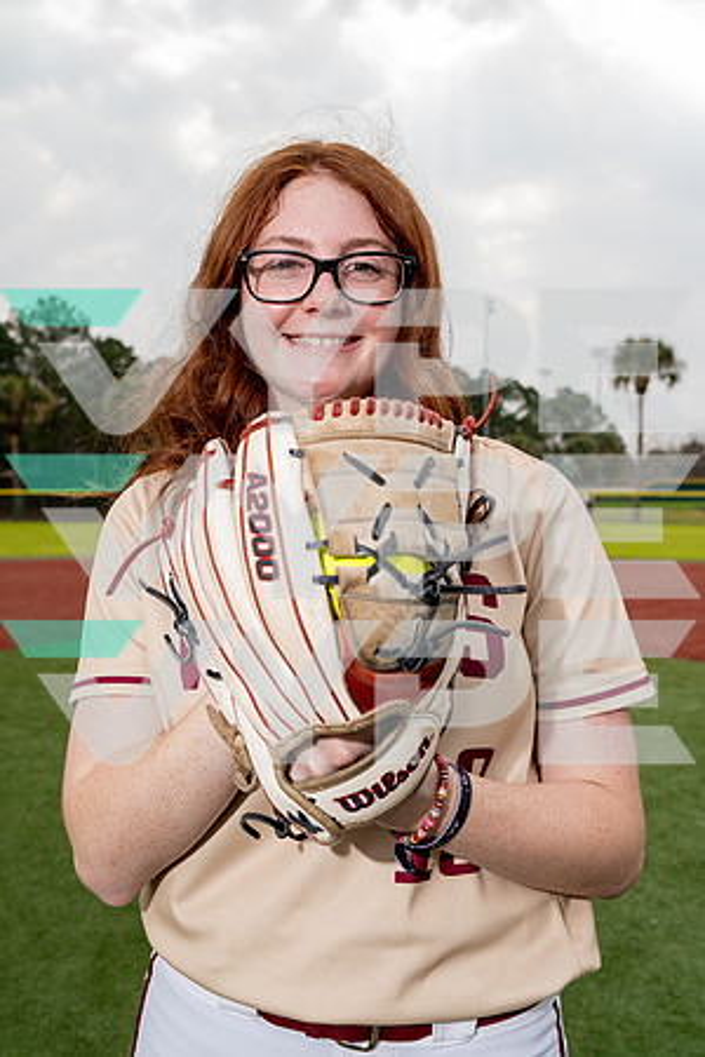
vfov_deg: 54.4
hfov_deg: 37.9
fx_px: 1028
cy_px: 528
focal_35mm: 35
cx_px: 352
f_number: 5.6
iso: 80
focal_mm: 35
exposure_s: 1/250
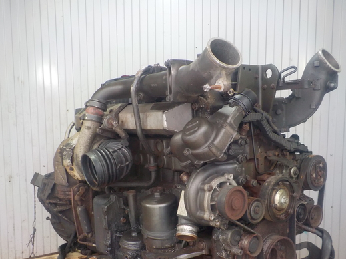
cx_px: 165
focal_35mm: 37
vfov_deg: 38.5
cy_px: 158
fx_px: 370
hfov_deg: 50.1
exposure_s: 1/30
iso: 250
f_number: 3.3
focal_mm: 4.1
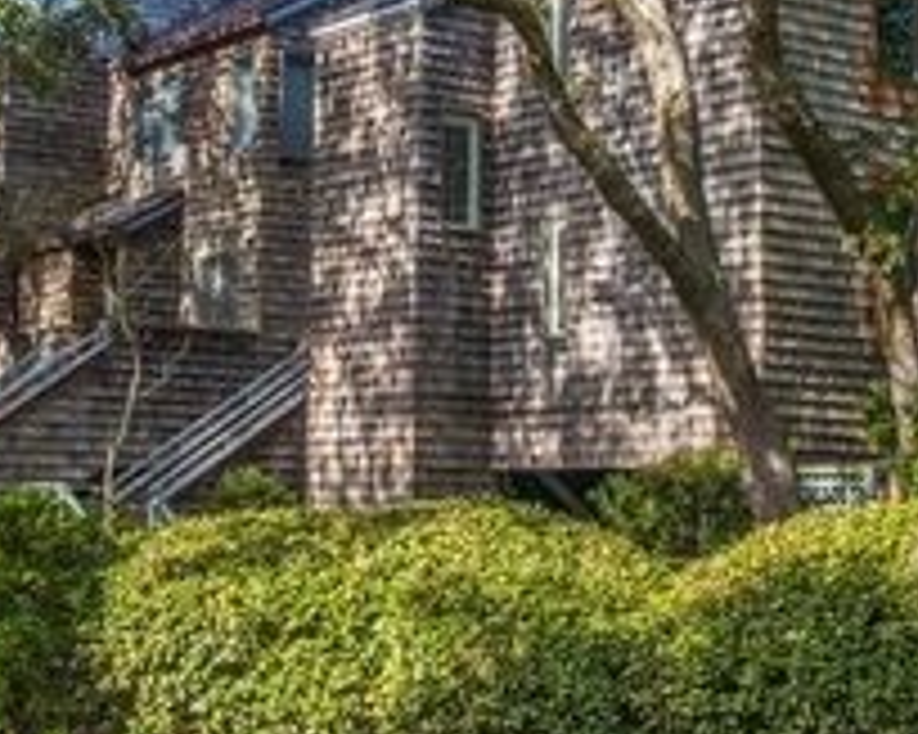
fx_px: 2064
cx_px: 410
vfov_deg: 19.8
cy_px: 104
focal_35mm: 76
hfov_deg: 25.1
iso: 400
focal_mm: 22
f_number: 10
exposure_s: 1/250
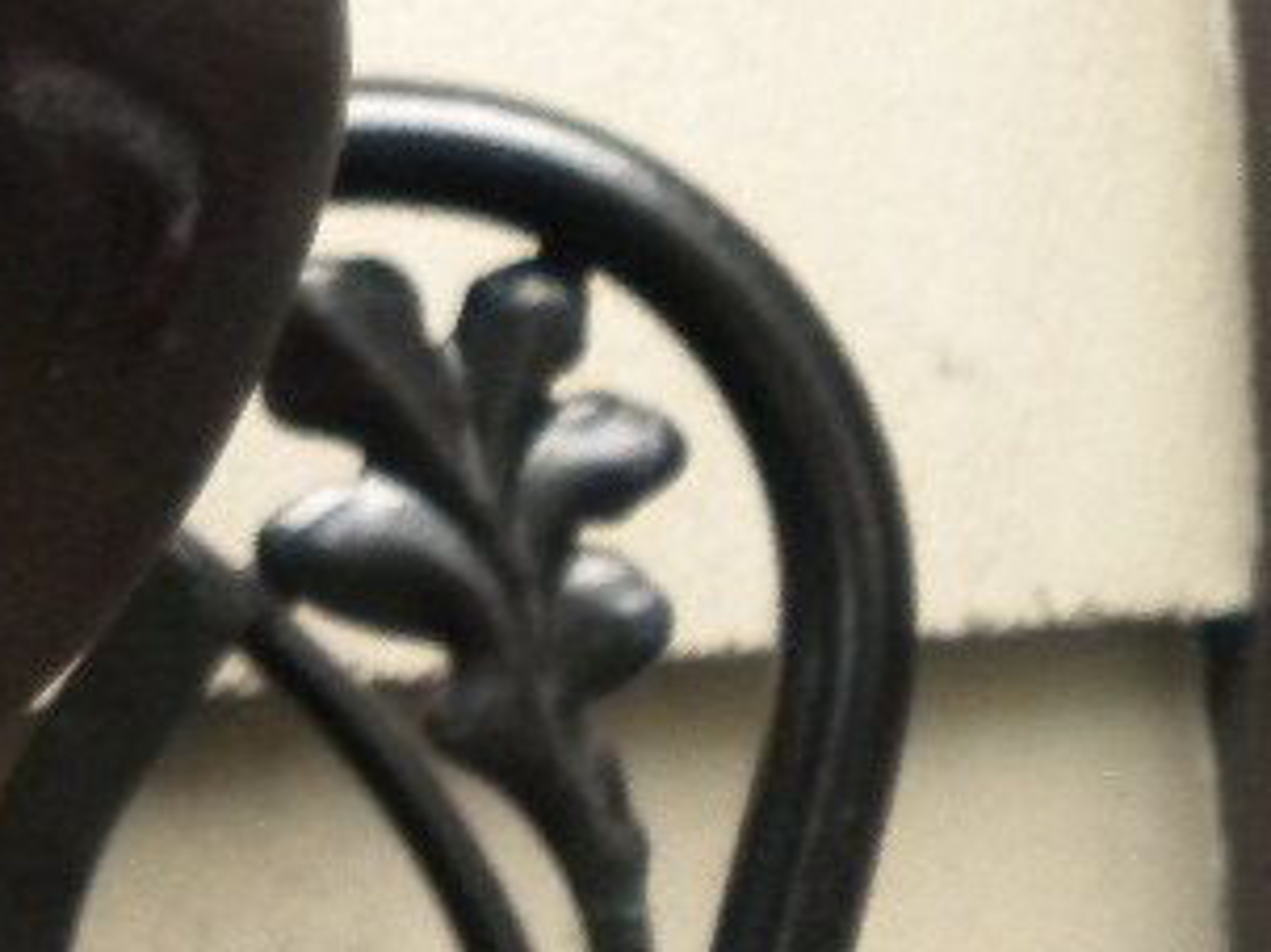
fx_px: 6460
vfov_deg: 8.3
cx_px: -776
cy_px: -348
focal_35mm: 176
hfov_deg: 10.7
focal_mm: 9.3
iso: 400
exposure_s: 1/291
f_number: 3.9
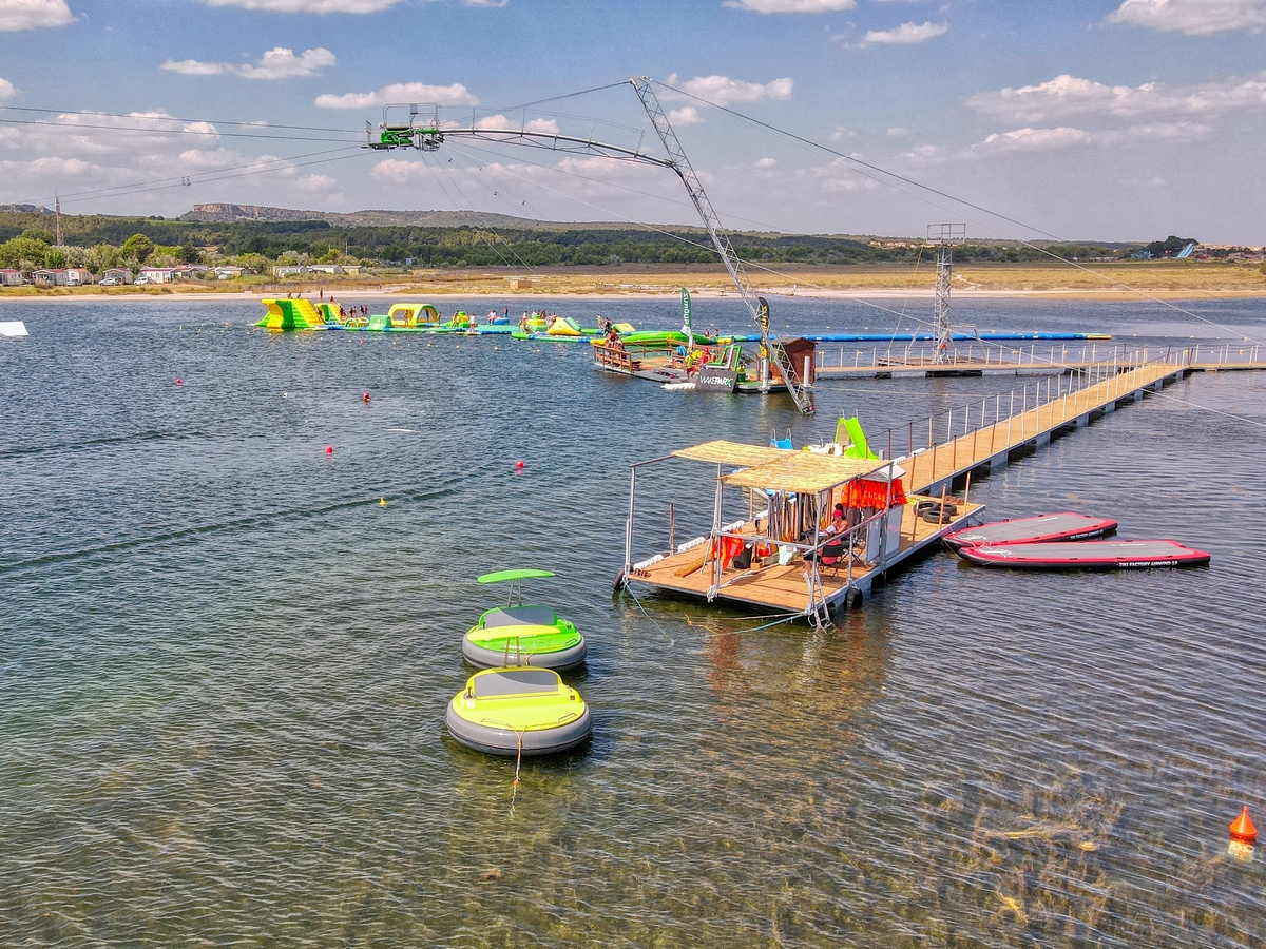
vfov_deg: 56.8
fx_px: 878
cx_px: 633
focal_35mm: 24
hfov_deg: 71.6
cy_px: 474
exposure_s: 1/40
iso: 110
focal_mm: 4.5
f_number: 2.8
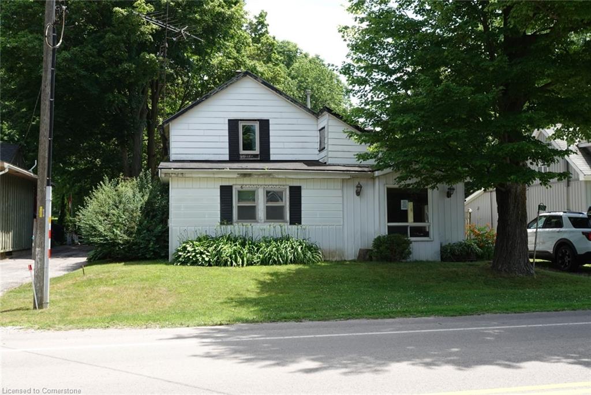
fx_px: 591
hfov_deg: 53.1
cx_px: 296
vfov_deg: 36.9
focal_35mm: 36
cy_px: 198
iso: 100
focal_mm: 13.31
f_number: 4
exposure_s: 1/320
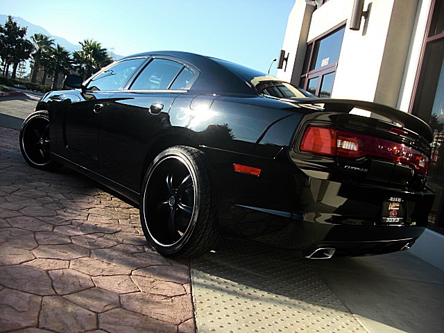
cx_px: 222
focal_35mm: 36
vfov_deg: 39.7
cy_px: 166
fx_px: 462
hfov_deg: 51.4
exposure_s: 1/400
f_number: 2.8
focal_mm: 6.3
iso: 50
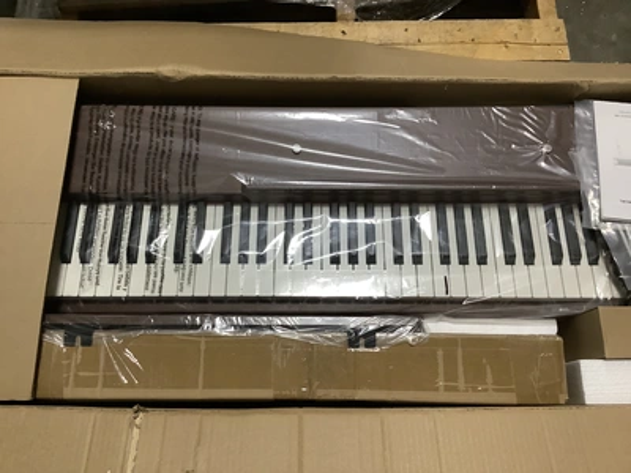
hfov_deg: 58.4
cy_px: 236
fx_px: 565
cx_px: 316
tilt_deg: -74.3
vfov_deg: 45.4
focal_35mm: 31
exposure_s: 1/40
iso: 320
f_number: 2.4
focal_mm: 3.3
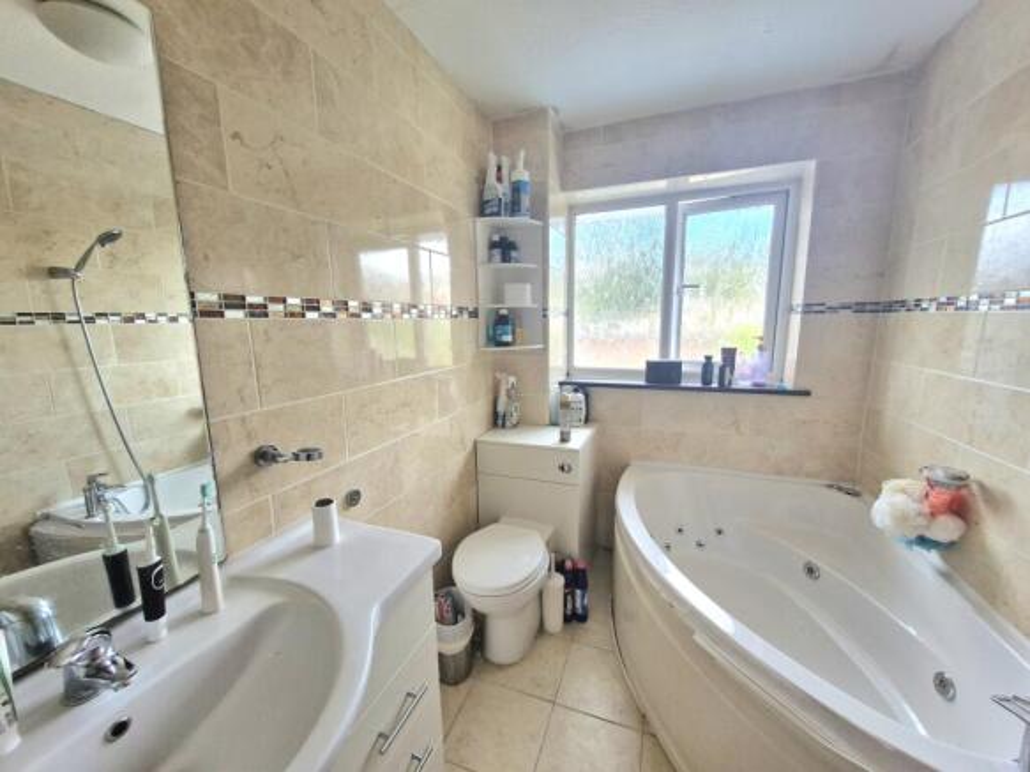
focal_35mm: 13
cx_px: 515
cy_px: 386
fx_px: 387
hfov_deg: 106.2
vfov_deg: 89.9
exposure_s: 1/100
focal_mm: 1.74
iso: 50
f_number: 2.2
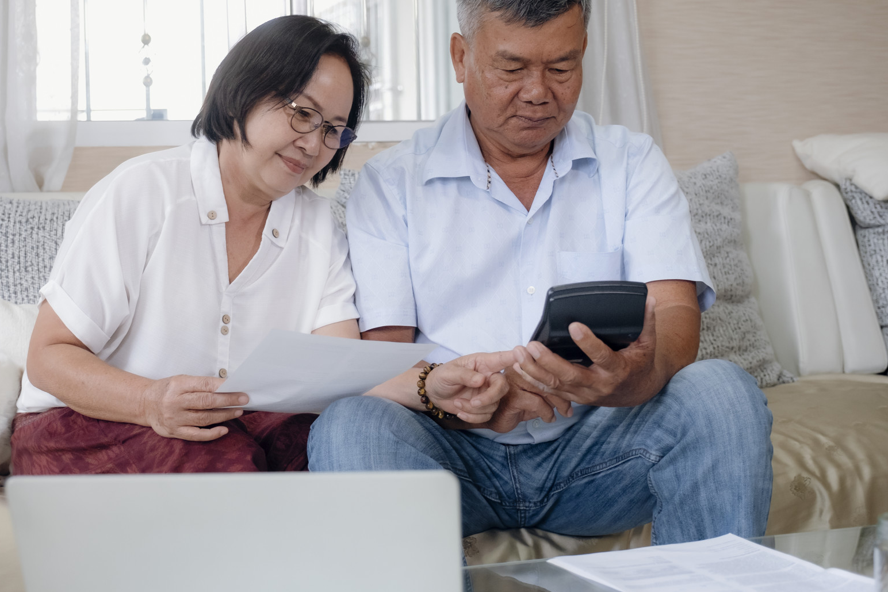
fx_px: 1406
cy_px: 227
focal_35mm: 57
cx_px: 319
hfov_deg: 34.8
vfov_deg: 23.7
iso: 1000
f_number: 2.8
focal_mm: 29.2
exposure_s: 1/60
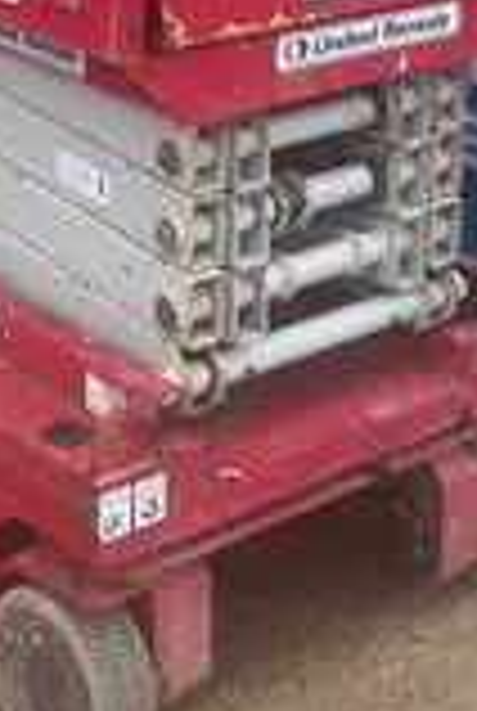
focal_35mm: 94
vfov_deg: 20.6
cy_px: -65
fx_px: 1860
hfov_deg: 14.6
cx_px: 284
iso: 50
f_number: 1.6
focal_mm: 5.1
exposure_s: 1/951
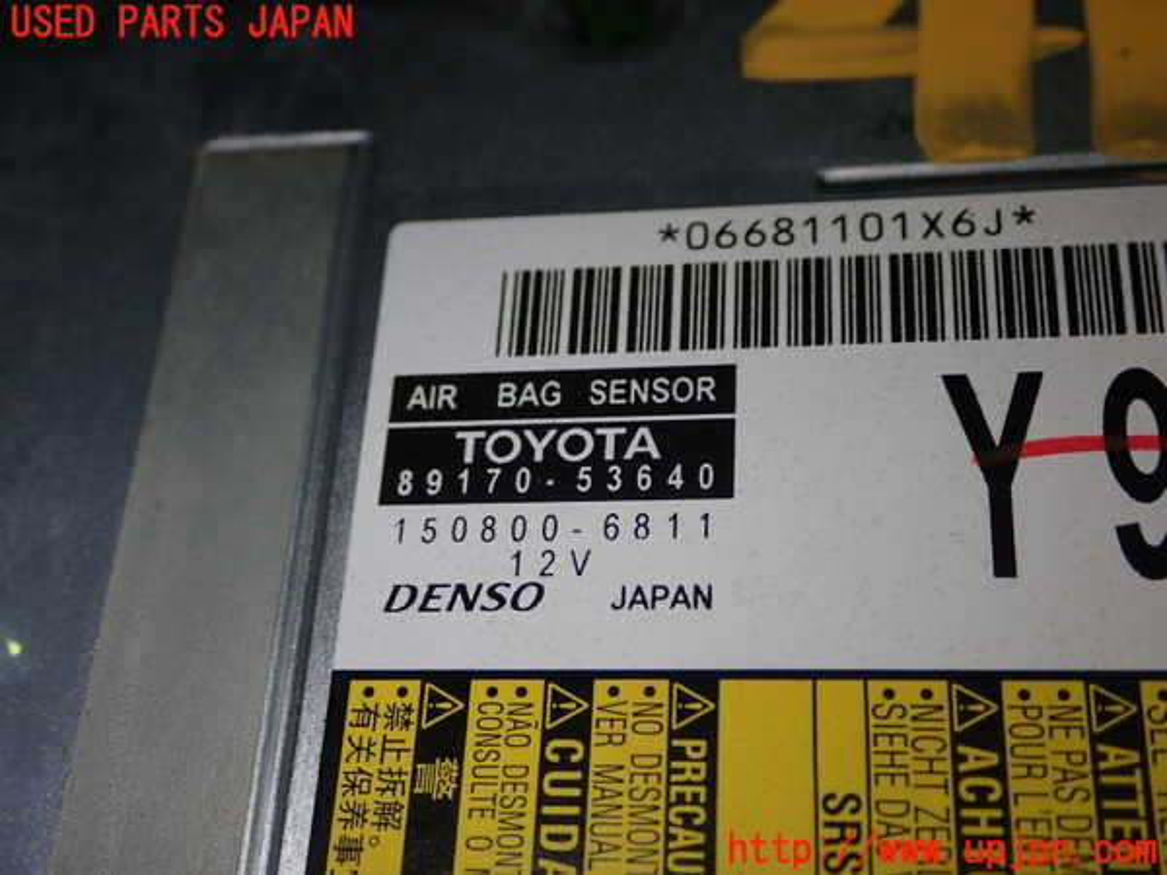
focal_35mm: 50
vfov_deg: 29.1
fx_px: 1686
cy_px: 438
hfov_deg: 38.2
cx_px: 584
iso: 200
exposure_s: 1/50
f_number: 9
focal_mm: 9.01
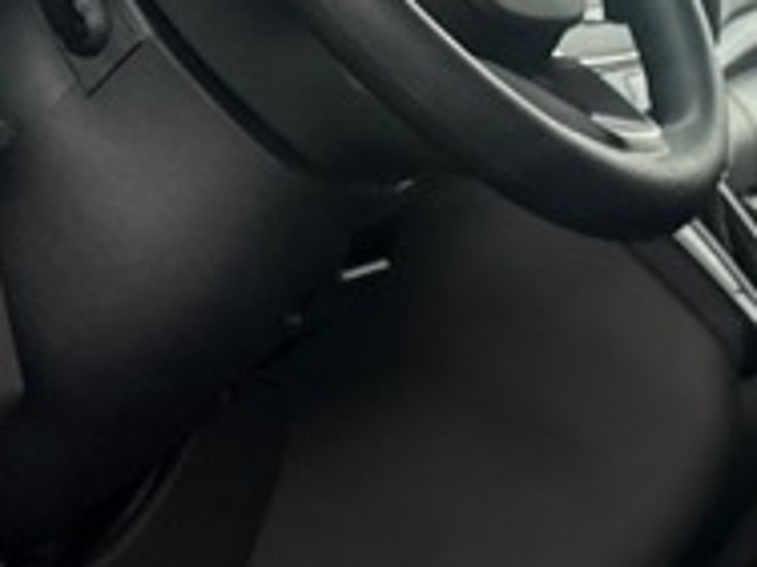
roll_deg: -2.9
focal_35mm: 131
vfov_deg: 10.1
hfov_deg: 14.8
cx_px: 761
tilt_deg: -27.0
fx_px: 2865
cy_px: 1299
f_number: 1.78
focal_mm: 6.86
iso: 80
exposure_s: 1/1019
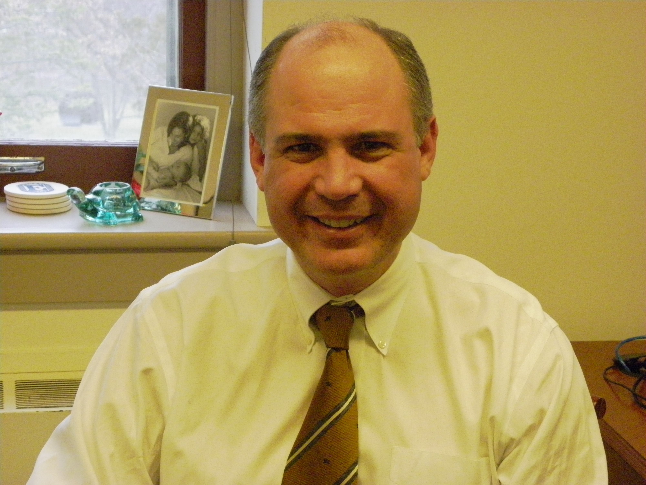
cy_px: 242
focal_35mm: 84
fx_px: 1568
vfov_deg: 17.6
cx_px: 323
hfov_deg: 23.3
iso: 800
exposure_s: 1/100
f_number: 4
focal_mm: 14.9
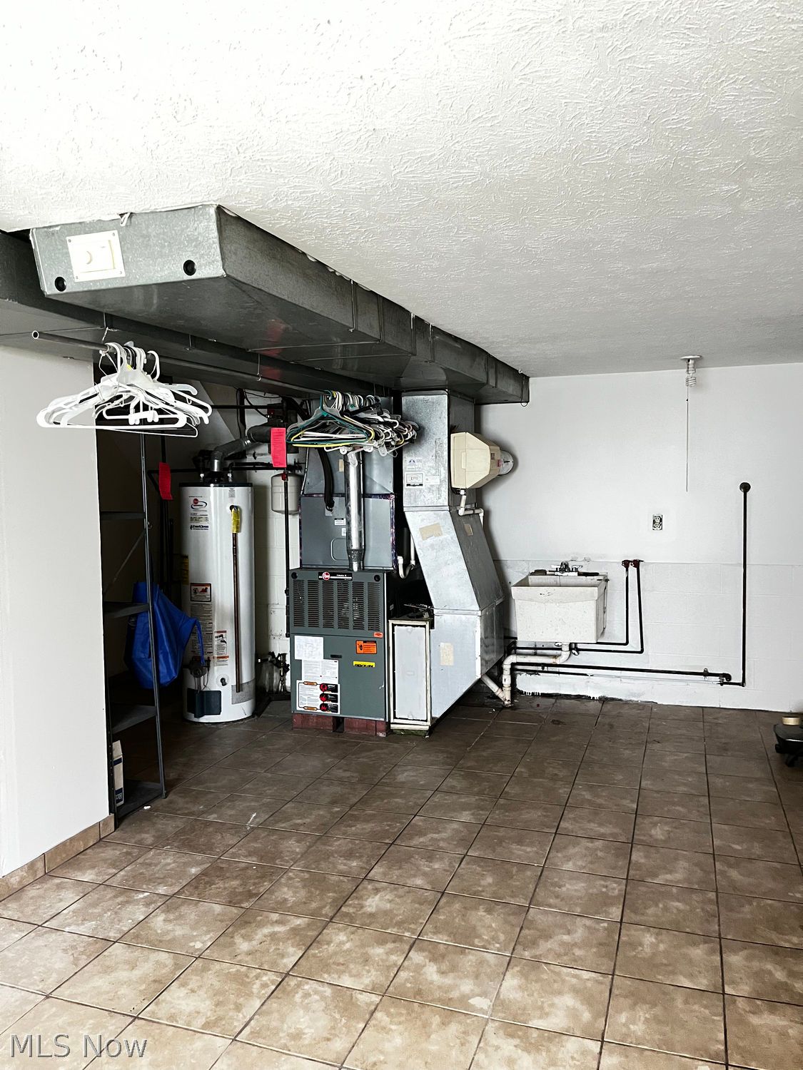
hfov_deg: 53.1
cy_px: 535
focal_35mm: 26
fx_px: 804
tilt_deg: -3.7
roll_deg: +0.8
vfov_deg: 67.3
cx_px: 402
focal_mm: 5.1
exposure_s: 1/17
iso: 1250
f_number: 1.6
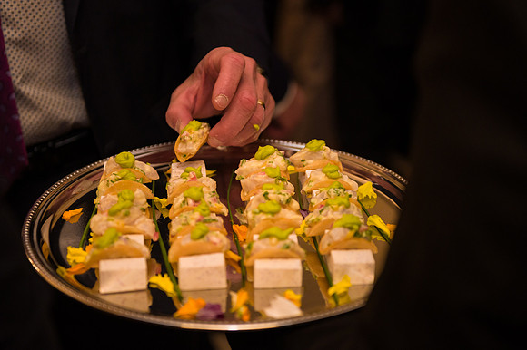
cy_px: 175
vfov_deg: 20.9
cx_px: 264
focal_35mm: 65
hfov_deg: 31.0
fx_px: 950
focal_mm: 62
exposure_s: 1/200
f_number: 3.2
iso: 1600
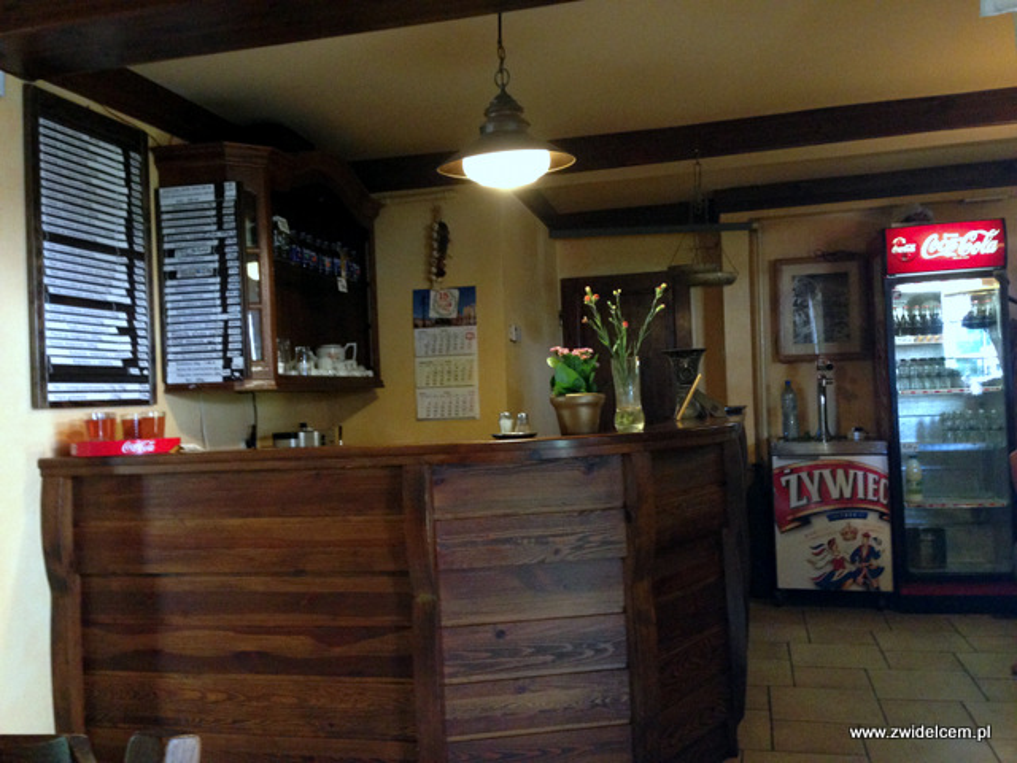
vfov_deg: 42.9
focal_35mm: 33
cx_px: 508
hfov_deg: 55.4
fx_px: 970
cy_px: 382
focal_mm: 4.12
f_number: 2.4
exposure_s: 1/20
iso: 400
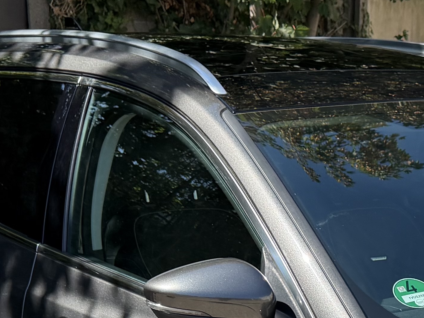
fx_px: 1188
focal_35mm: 97
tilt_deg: -18.9
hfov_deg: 19.2
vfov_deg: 14.4
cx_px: 490
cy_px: 459
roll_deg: -1.6
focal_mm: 6.76
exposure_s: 1/2525
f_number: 1.78
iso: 100
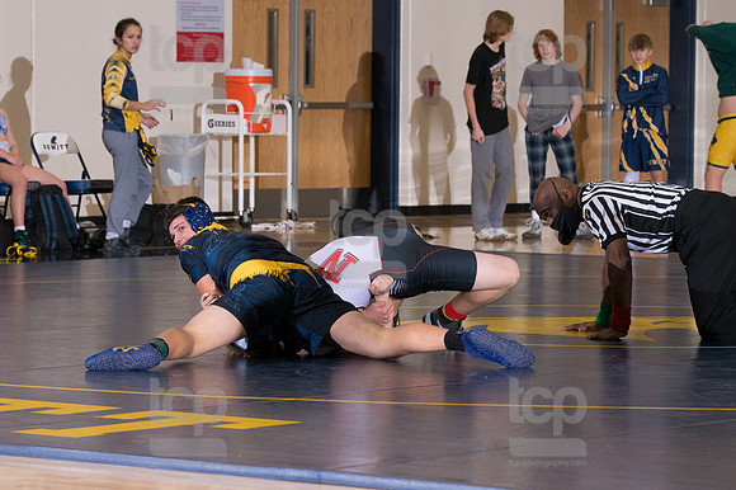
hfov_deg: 11.8
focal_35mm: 174
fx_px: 3555
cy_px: 245
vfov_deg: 7.9
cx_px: 368
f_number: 5.6
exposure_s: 1/250
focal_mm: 116
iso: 2000
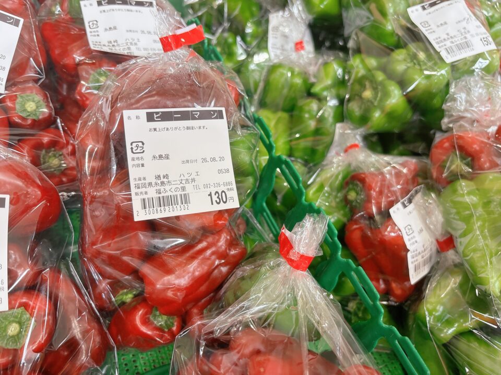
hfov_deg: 67.3
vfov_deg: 53.1
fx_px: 376
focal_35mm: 26
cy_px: 188
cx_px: 250
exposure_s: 1/60
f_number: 1.6
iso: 100
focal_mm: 5.96
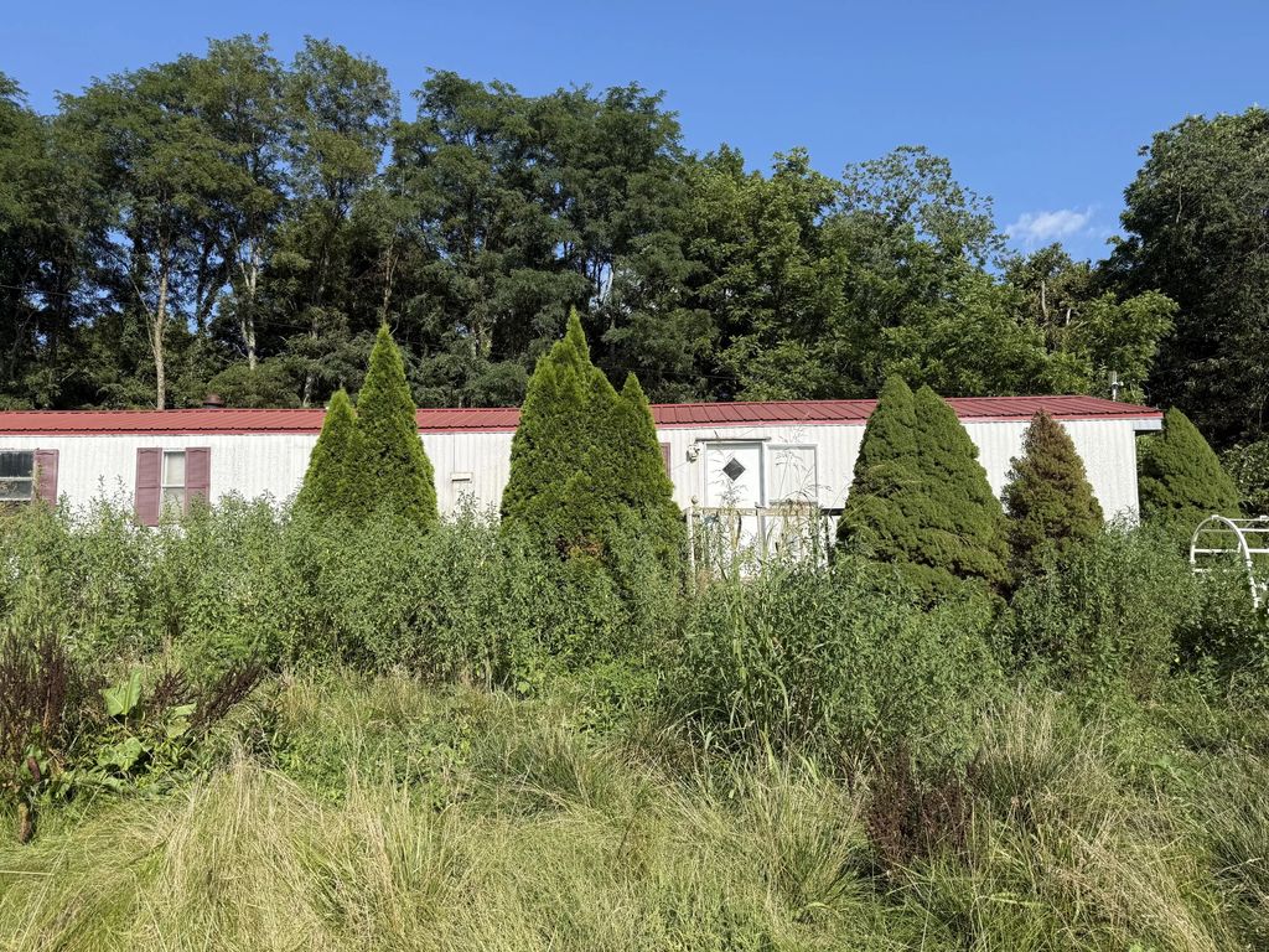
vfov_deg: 56.8
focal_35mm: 24
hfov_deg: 71.6
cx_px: 634
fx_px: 880
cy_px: 476
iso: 80
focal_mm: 6.76
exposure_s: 1/3425
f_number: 1.78
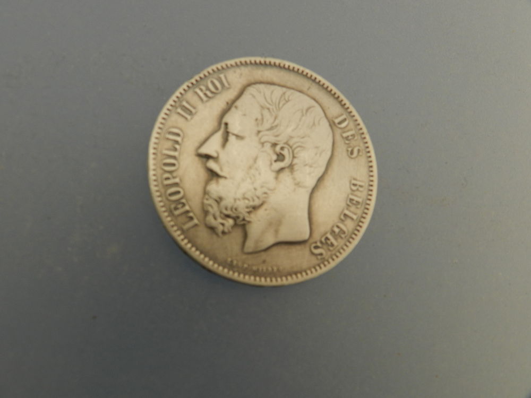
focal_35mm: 32
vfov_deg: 44.2
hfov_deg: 56.8
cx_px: 266
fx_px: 491
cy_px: 199
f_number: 3.7
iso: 180
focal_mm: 5.6
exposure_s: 1/50
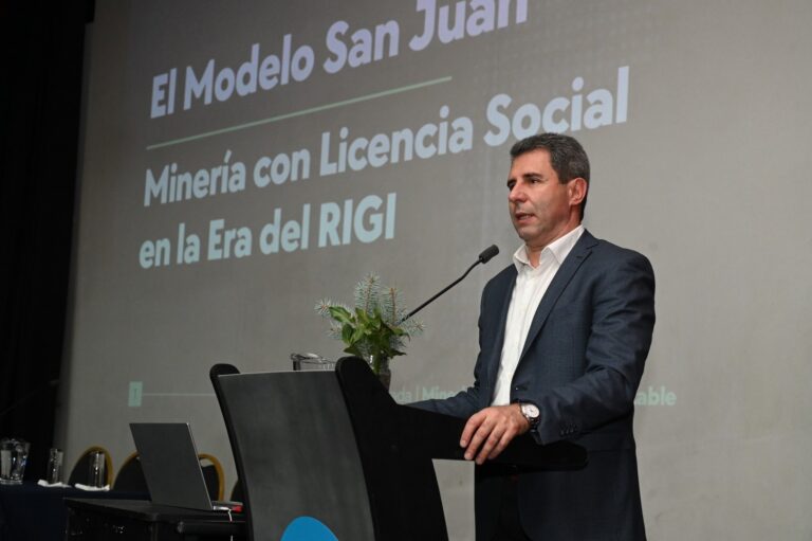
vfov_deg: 23.3
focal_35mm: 58
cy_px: 270
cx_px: 406
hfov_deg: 34.5
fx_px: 1307
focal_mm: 58
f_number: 6.3
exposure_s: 1/200
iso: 5000
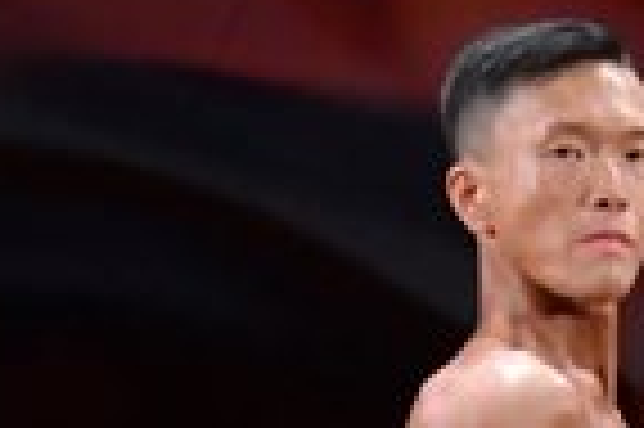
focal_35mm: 1302
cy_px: 1023
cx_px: 552
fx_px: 23264
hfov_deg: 1.6
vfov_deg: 1.1
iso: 3200
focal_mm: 160
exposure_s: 1/400
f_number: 5.6
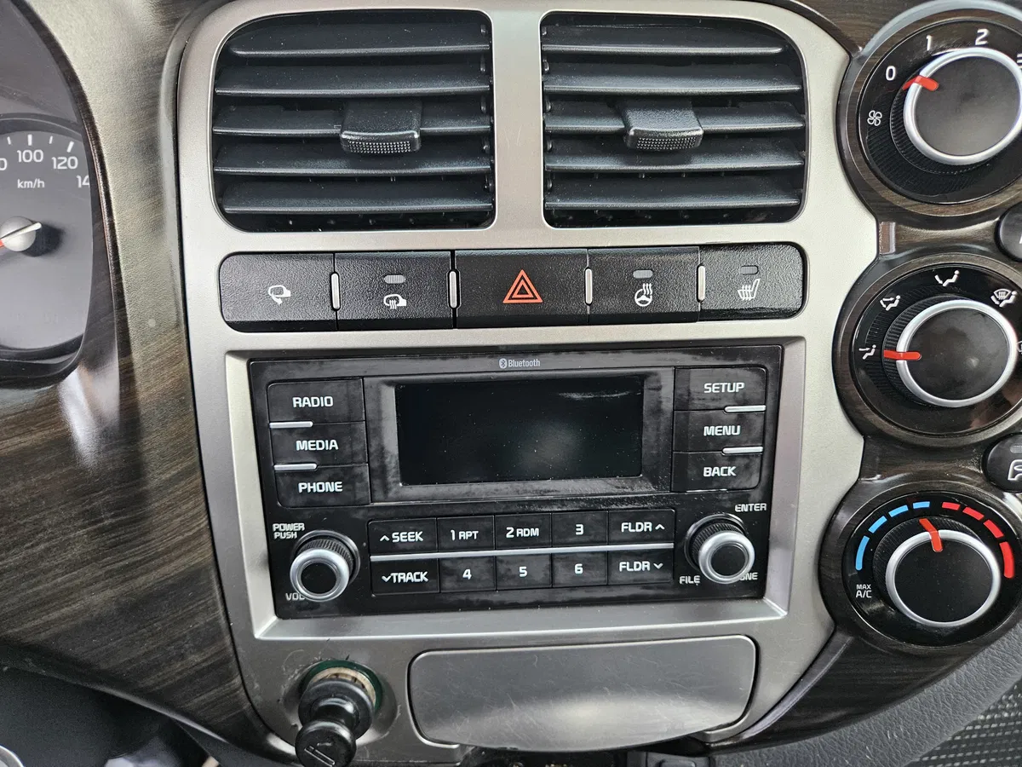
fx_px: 679
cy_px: 384
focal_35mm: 23
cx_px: 511
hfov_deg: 73.9
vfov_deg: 58.9
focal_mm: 5.4
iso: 320
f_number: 1.8
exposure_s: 1/170
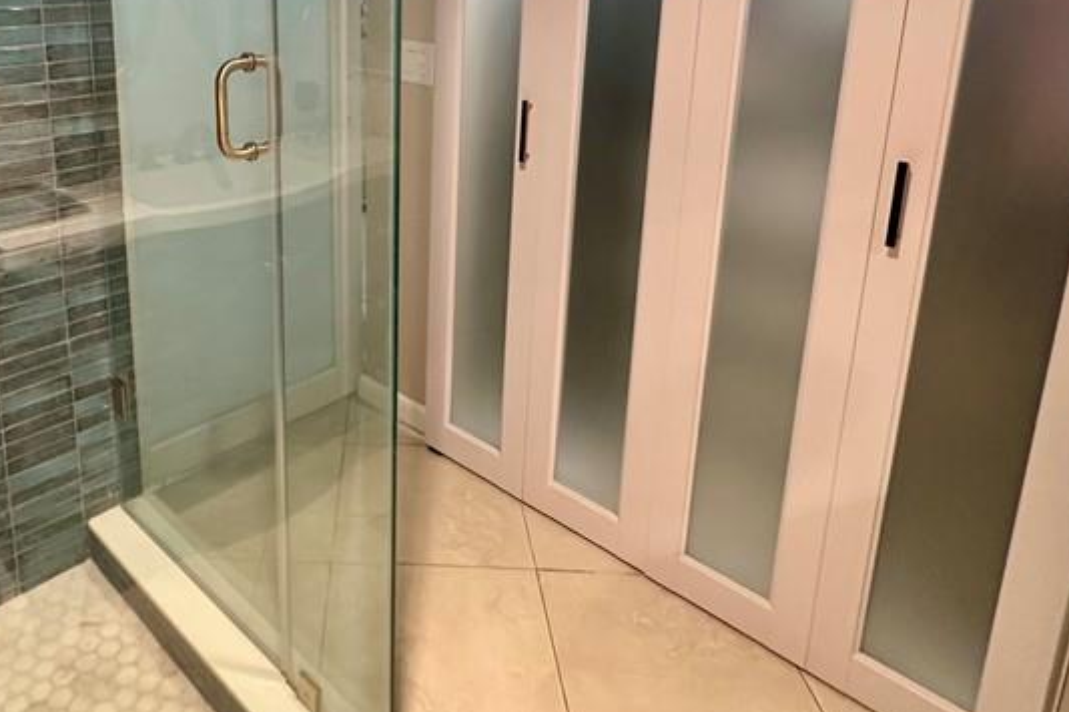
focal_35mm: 28
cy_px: 132
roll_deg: -0.3
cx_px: 329
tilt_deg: -11.5
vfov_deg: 43.9
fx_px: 831
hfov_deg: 63.3
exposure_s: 1/60
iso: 320
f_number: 2.2
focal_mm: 2.22
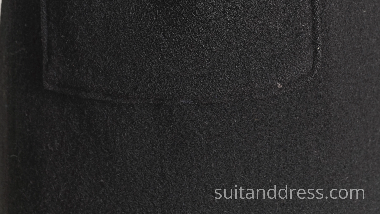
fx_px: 766
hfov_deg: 27.9
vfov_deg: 15.1
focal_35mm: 76
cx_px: 190
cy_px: -68
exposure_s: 1/8
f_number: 6.3
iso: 320
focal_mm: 32
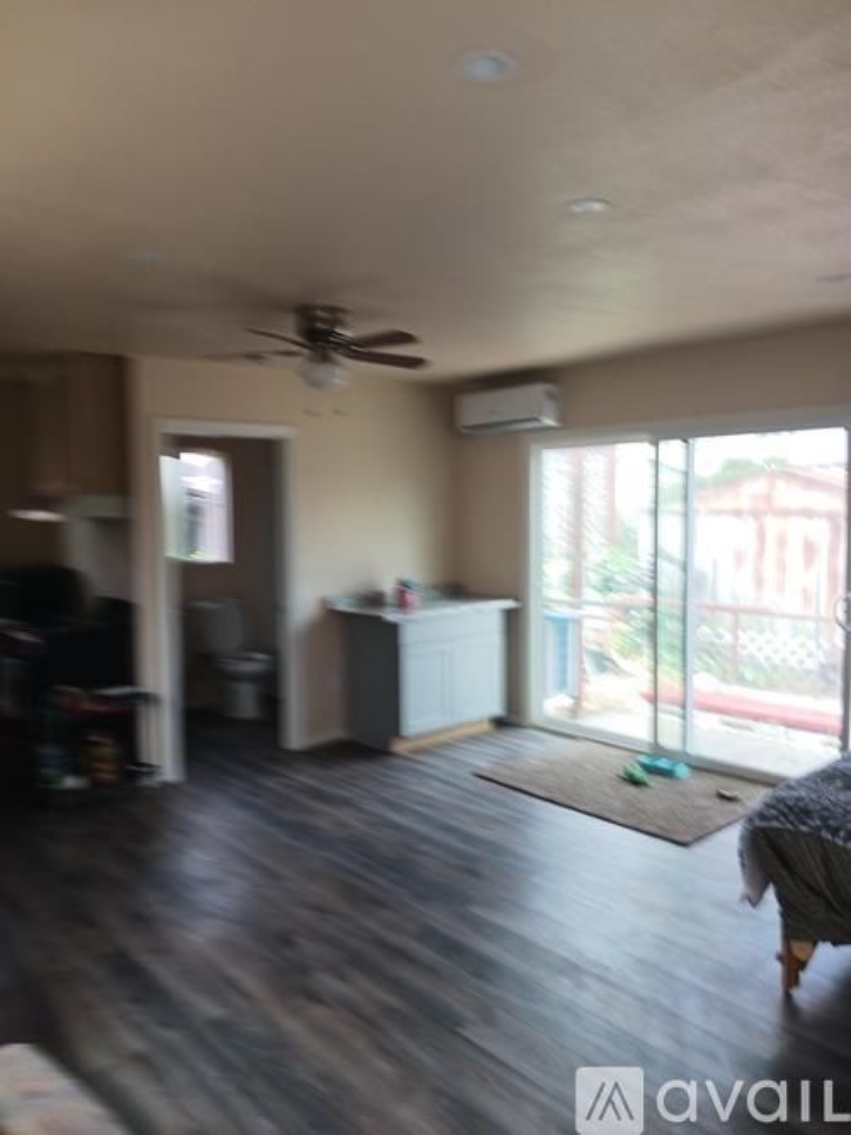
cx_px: 426
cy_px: 568
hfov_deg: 51.3
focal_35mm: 27
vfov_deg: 65.3
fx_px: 885
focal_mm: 4
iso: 40
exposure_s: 1/50
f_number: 1.8
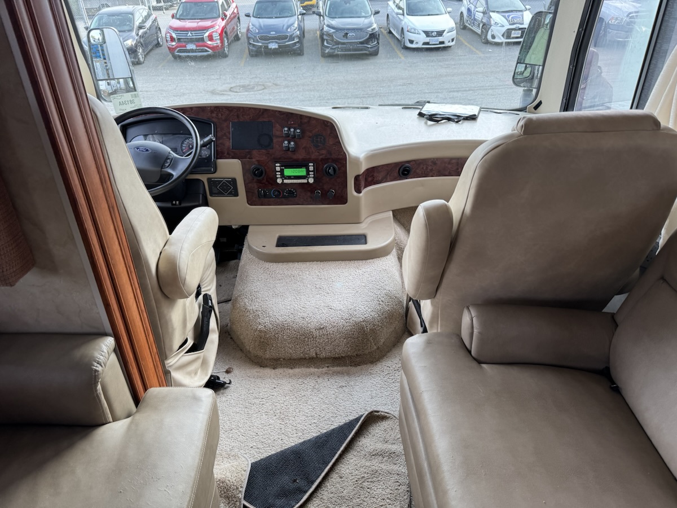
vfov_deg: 56.8
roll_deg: +1.3
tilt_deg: -30.4
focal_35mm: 24
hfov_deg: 71.6
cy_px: 254
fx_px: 469
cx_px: 338
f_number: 1.78
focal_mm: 6.76
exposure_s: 1/121
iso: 100
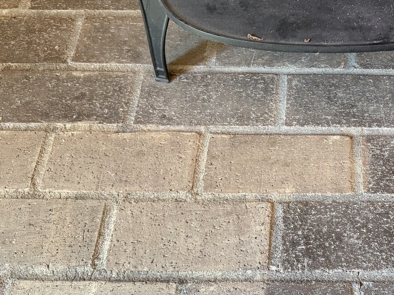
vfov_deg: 28.5
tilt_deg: -58.0
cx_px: 338
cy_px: 159
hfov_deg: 35.7
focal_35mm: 51
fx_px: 580
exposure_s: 1/60
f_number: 1.78
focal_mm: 6.76
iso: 320
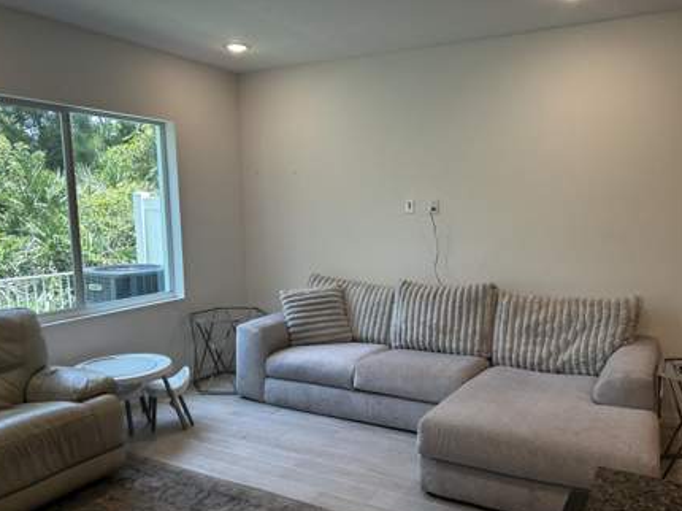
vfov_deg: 48.1
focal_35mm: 29
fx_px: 571
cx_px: 360
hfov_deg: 61.6
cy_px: 282
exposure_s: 1/120
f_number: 1.5
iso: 40
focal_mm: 5.7
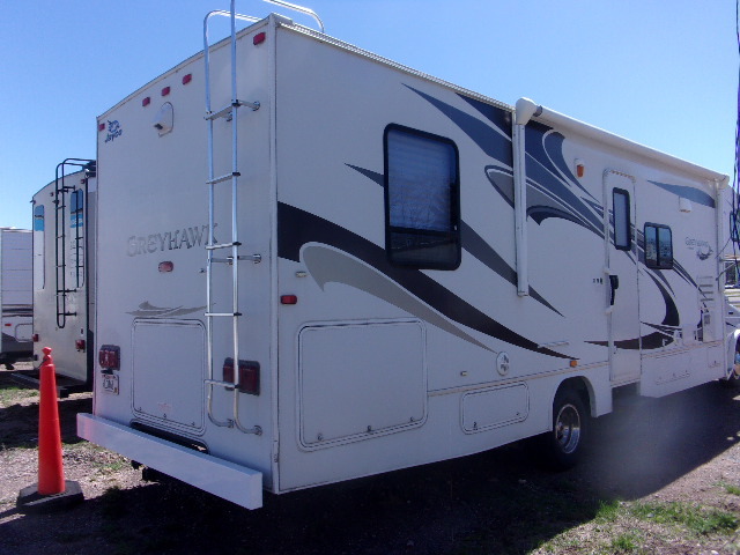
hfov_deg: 63.4
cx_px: 370
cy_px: 278
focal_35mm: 28
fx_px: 599
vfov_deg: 49.7
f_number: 10.8
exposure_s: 1/100
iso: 80
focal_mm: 5.1
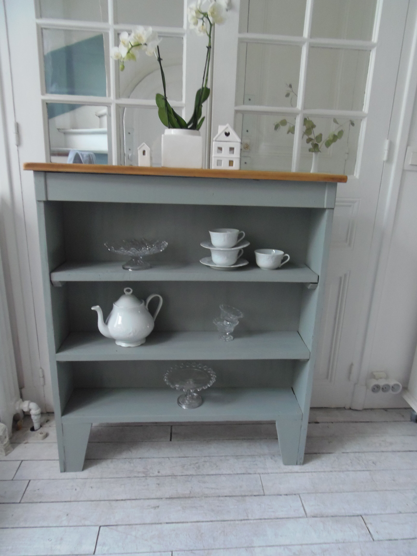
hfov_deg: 56.8
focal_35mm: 24
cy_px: 278
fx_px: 385
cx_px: 208
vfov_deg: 71.6
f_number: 2.9
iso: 200
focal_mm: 4.3
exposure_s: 1/30
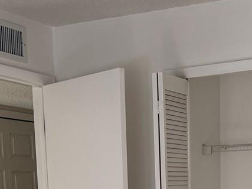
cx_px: 153
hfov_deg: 21.7
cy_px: 278
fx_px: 655
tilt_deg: -7.7
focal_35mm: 90
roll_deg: +1.6
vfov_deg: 15.3
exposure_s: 1/177
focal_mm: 6.76
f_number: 1.78
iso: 64
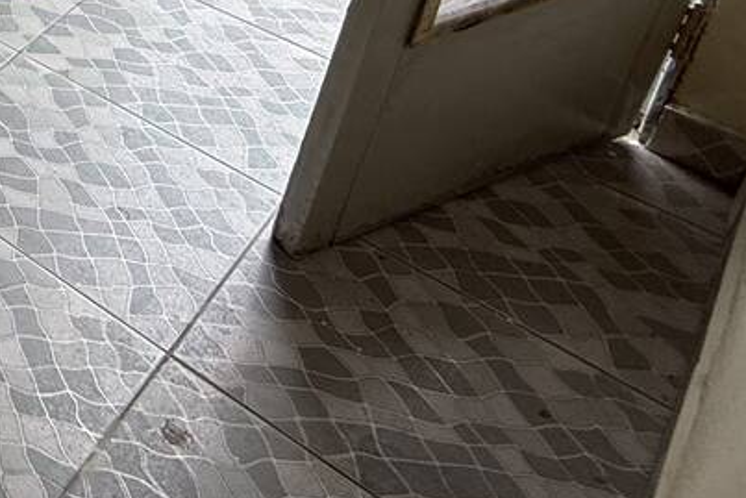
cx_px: -539
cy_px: -318
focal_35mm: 52
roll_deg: +1.9
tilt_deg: -21.0
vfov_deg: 20.7
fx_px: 1078
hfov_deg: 23.4
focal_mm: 2.22
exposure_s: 1/99
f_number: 2.2
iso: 50
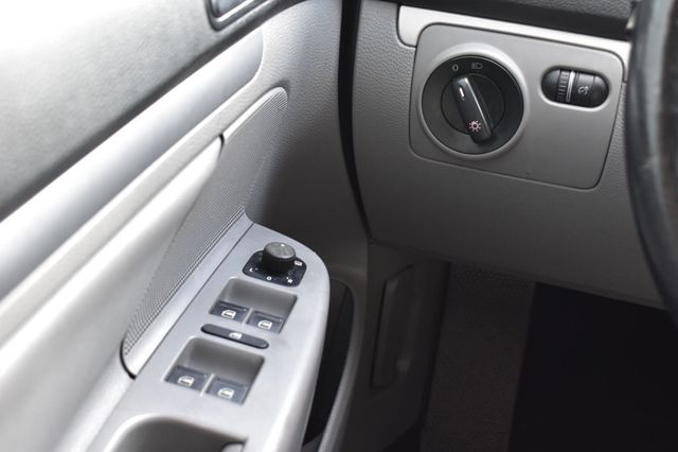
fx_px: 1129
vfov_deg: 22.6
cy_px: 226
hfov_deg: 33.4
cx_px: 339
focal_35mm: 60
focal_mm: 40
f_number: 6.3
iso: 400
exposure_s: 1/20
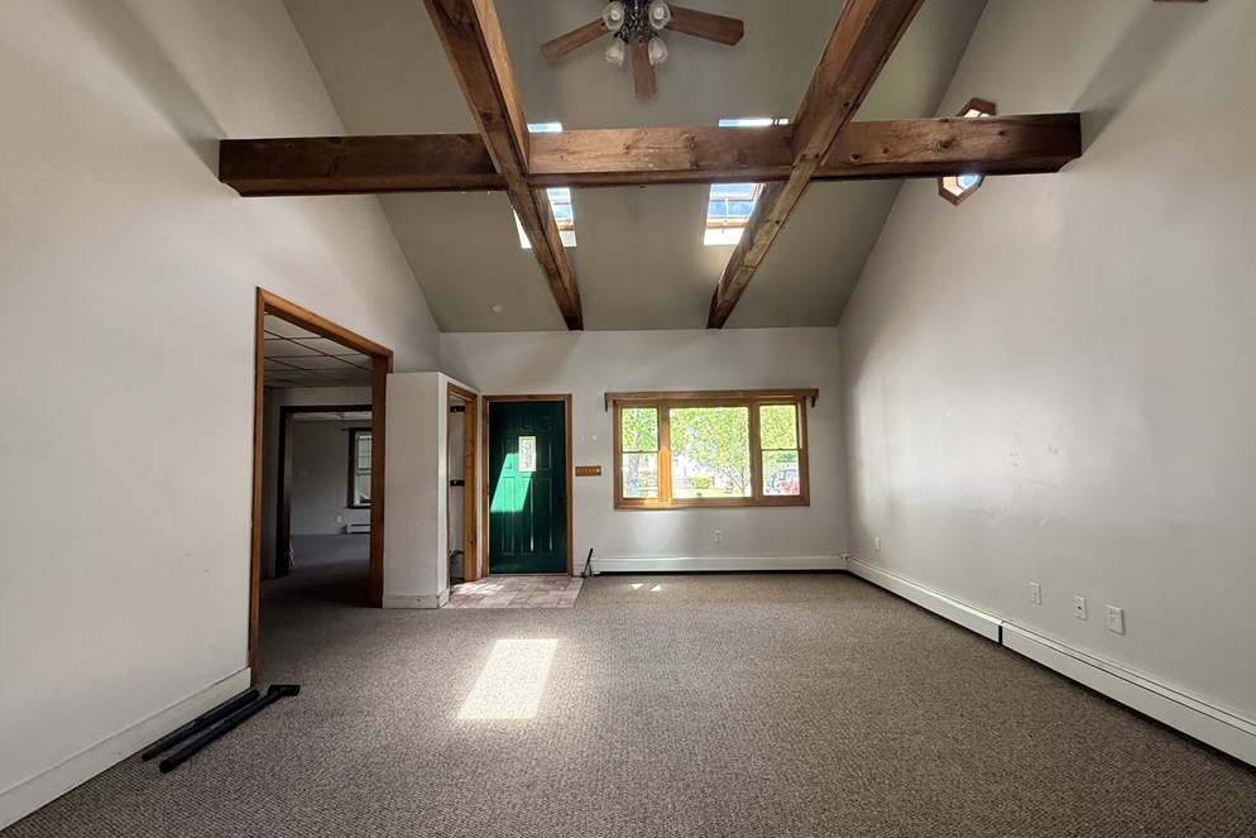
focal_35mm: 15
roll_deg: +0.9
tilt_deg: +3.3
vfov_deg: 77.3
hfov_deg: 100.4
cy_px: 436
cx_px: 628
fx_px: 523
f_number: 2.2
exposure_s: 1/99
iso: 160
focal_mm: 2.22
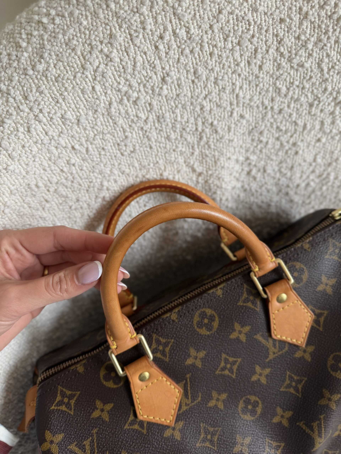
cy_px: 227
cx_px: 170
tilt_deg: -70.8
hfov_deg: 56.8
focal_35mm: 24
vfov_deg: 71.6
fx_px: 315
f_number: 1.78
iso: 100
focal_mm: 6.76
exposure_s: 1/121
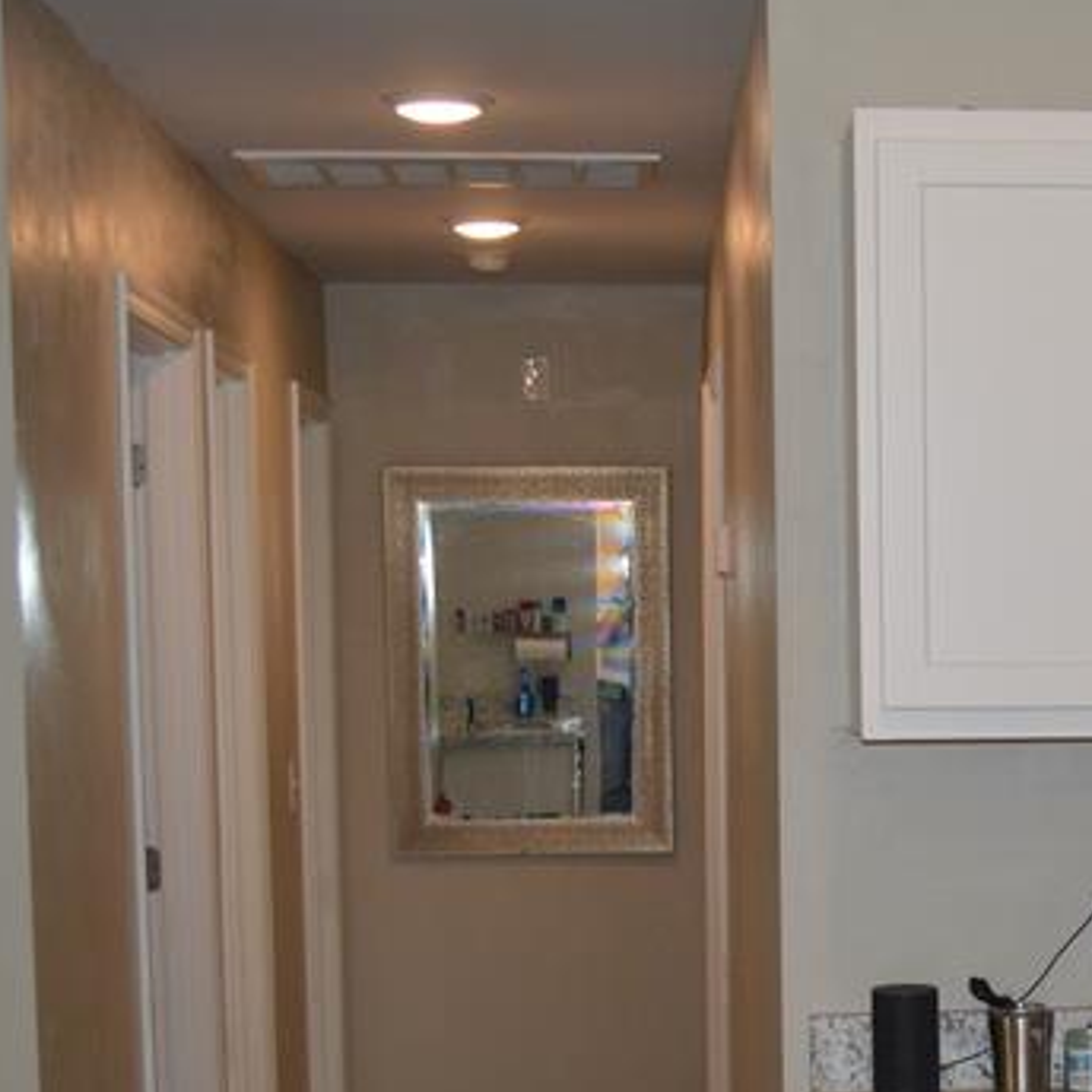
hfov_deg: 18.6
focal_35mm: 91
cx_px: 1079
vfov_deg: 18.8
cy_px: 965
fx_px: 3248
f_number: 4
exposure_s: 1/60
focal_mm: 24
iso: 450
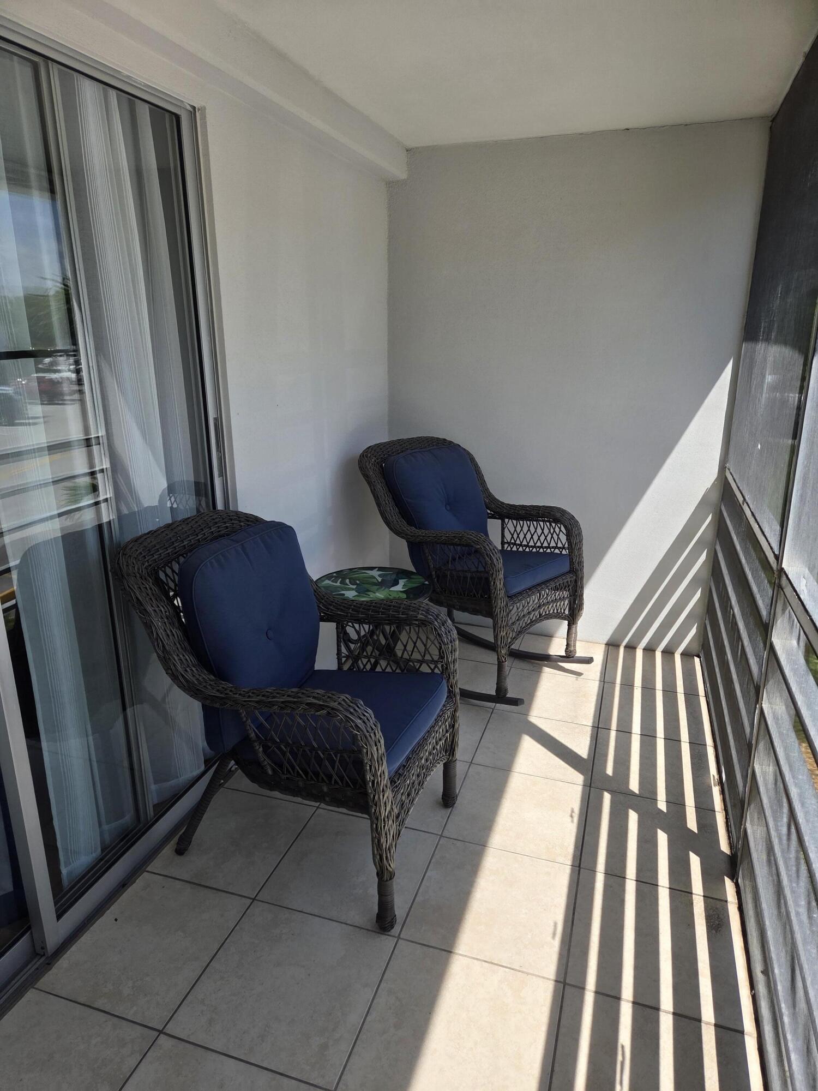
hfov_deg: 58.9
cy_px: 546
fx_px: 725
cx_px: 409
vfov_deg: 73.9
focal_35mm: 23
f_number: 1.8
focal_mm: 5.4
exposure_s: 1/1571
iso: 80
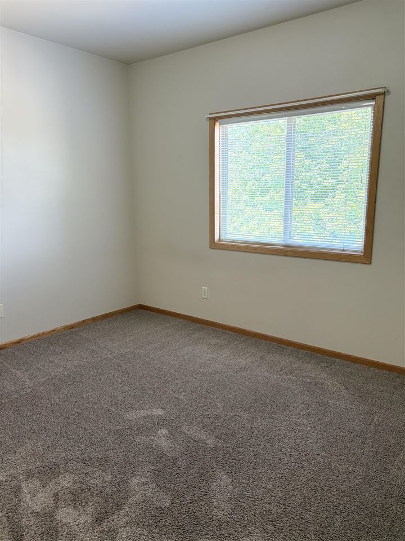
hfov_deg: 53.1
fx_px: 406
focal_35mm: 26
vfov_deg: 67.3
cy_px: 270
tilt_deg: -9.7
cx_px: 202
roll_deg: -0.2
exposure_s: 1/127
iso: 125
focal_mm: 5.96
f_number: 1.6
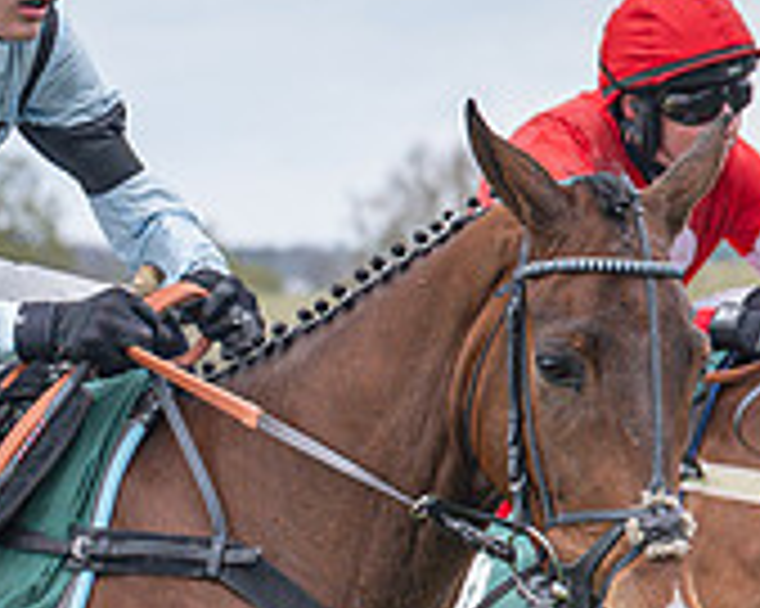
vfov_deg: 3.7
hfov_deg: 4.6
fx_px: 9374
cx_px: 260
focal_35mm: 417
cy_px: 900
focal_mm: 70
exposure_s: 1/1600
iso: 500
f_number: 4
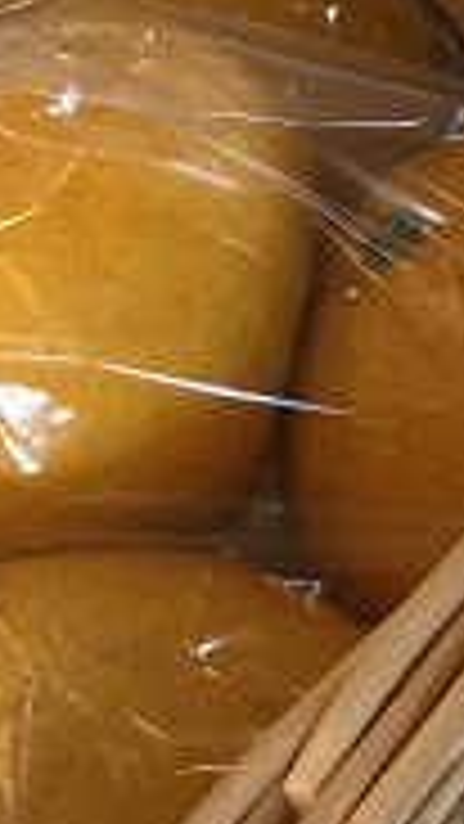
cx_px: -367
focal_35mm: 150
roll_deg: +40.4
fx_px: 3279
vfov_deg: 14.2
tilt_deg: -35.3
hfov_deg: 7.8
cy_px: 137
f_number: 2.4
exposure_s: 1/40
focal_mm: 3.3
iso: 25
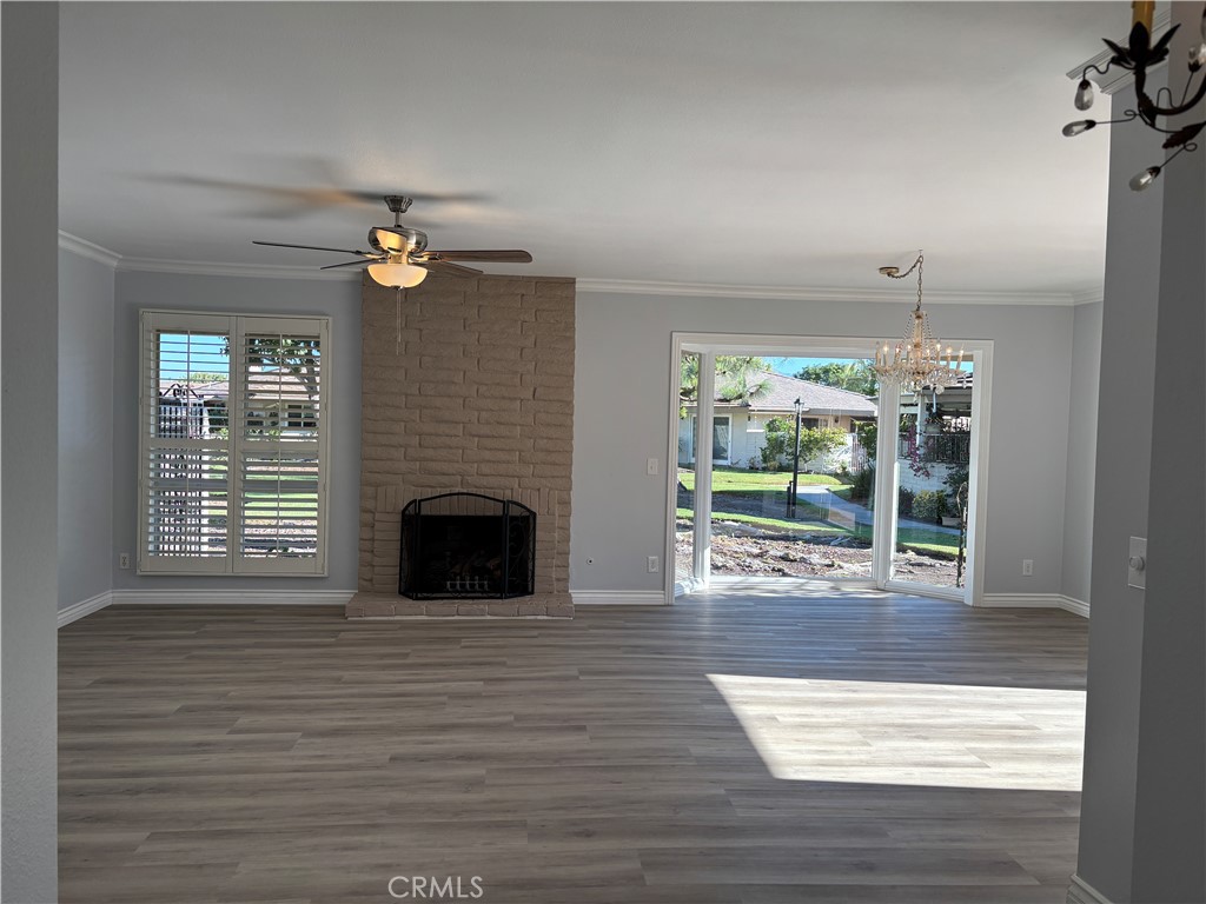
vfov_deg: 53.1
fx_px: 906
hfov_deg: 67.3
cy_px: 452
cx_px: 603
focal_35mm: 26
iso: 50
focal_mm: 5.96
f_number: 1.6
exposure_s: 1/462
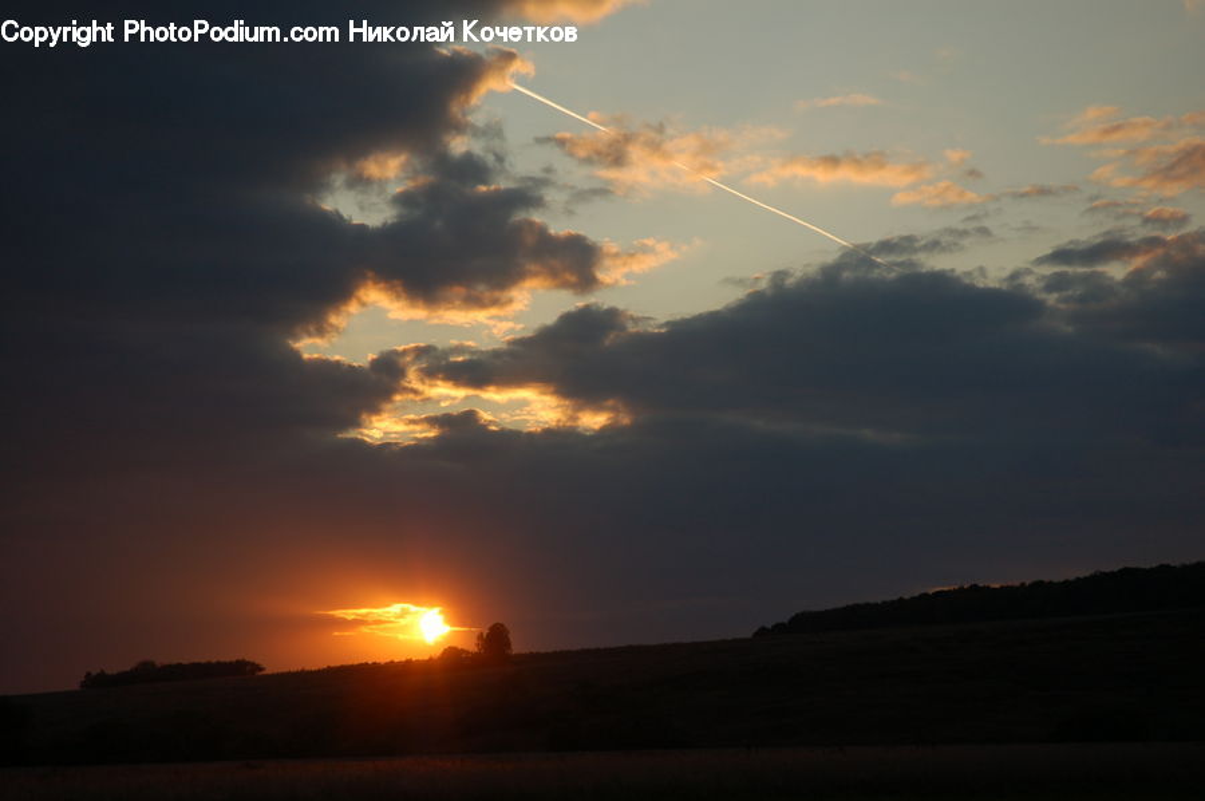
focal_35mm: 84
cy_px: 400
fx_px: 2809
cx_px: 602
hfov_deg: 24.2
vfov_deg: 16.2
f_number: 6.3
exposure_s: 1/640
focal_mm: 56
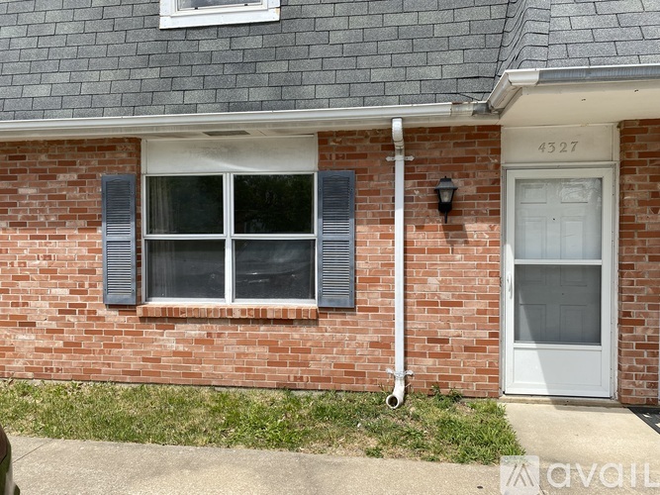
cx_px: 330
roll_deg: +0.6
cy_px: 248
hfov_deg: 67.3
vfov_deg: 53.0
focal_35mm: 26
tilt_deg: +0.4
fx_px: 496
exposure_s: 1/3401
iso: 32
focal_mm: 4.25
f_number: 1.8
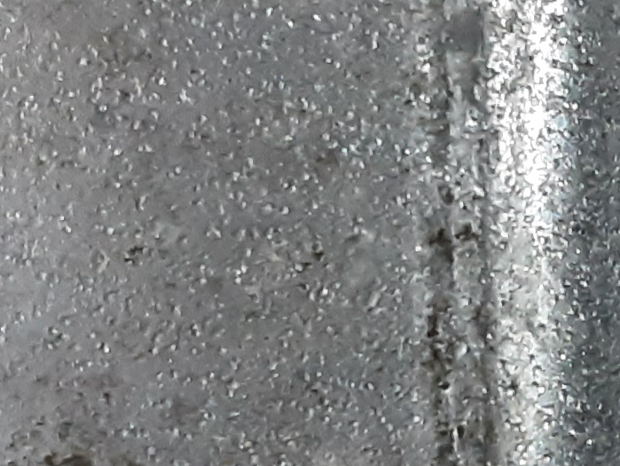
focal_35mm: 126
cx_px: 1055
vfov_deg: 11.8
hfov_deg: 14.1
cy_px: 241
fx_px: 2258
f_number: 1.9
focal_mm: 2.91
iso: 160
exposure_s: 1/33
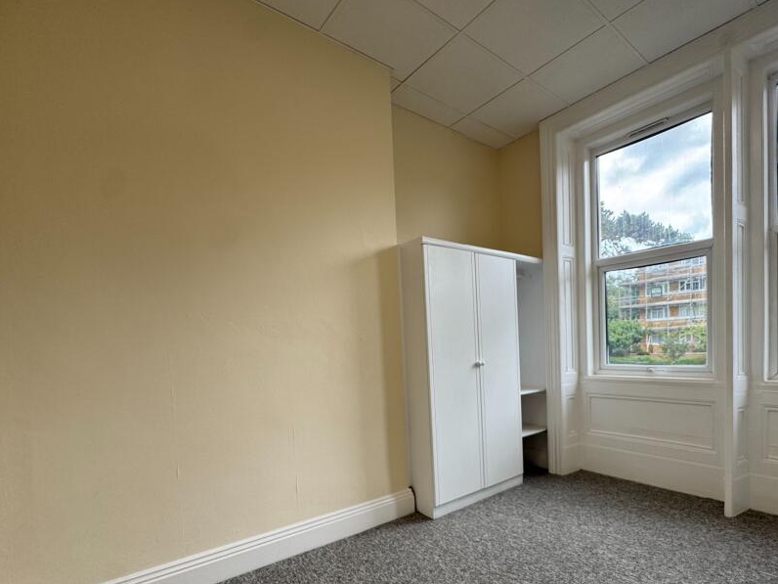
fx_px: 405
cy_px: 366
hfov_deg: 86.4
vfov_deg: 70.4
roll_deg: +1.7
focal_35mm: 18
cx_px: 475
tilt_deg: -3.0
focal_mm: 2.22
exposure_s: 1/104
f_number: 2.2
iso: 40
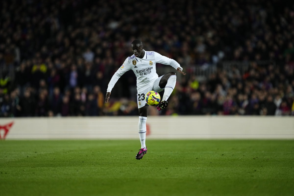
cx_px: 147
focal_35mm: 400
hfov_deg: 5.2
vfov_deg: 3.4
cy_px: 98
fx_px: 3266
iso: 2500
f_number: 2.8
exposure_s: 1/1600
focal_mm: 400
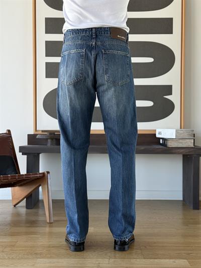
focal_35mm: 48
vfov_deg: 39.6
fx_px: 371
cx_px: 100
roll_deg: -0.4
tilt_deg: -1.2
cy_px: 134
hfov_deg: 30.3
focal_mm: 6.76
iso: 100
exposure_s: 1/186
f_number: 1.78
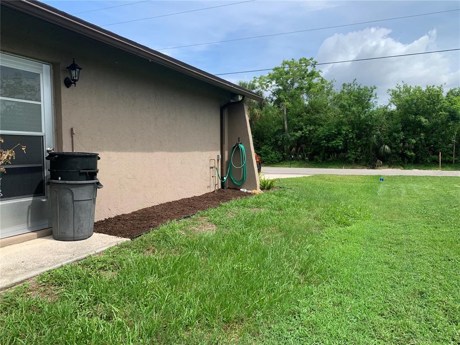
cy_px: 172
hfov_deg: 67.3
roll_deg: -0.1
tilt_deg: -2.7
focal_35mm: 26
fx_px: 346
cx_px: 230
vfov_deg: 53.1
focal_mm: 4.25
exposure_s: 1/1560
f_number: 1.8
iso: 25
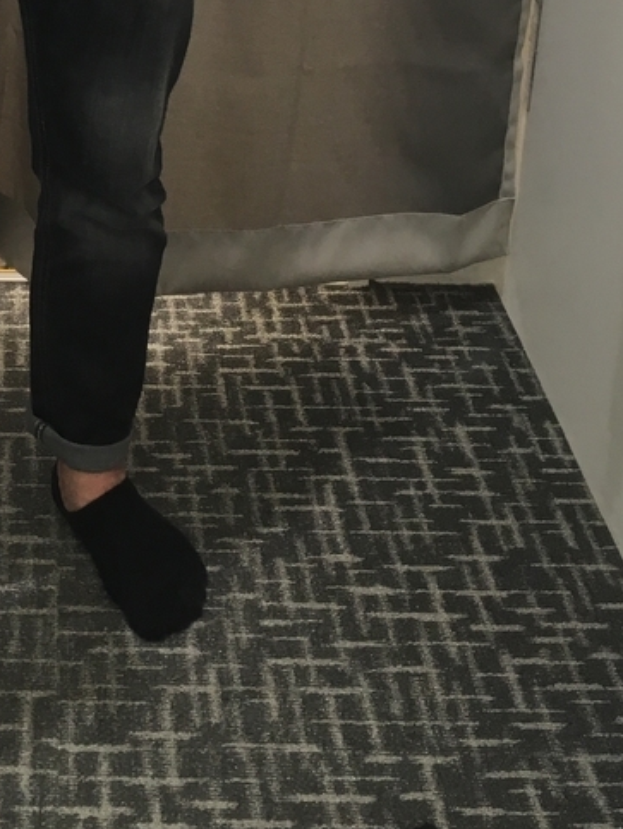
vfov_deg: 25.4
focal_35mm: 72
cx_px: 12
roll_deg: +0.2
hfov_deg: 19.9
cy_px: -41
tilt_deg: -22.0
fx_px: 1725
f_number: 2.2
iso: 64
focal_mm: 4.15
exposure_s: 1/30
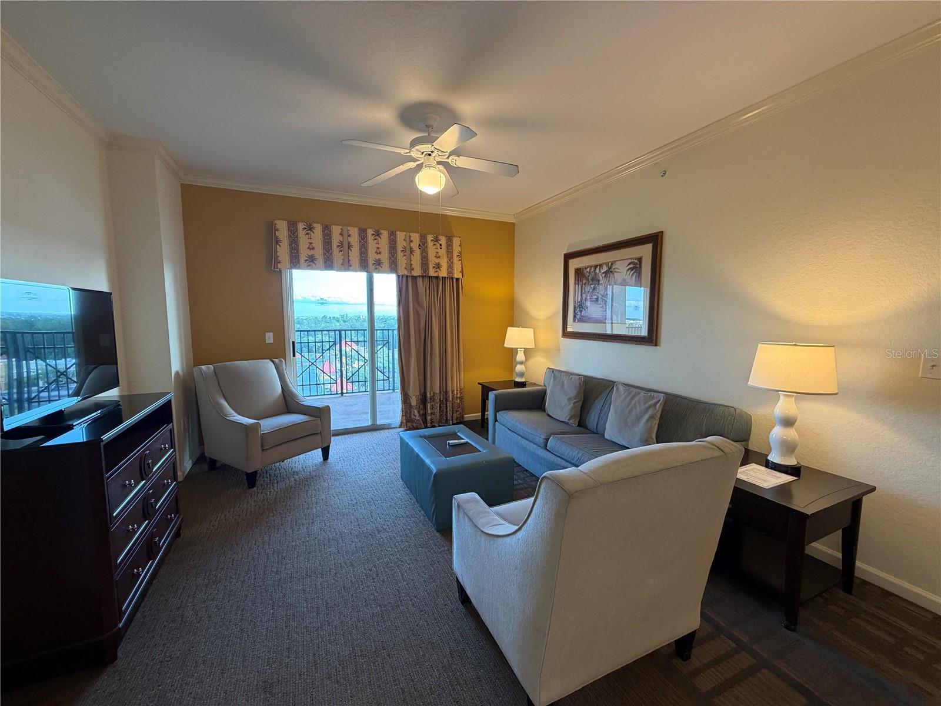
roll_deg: -0.3
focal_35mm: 14
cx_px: 470
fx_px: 381
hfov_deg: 102.1
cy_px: 353
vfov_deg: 85.7
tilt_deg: -6.0
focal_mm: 2.22
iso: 250
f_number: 2.2
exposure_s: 1/60
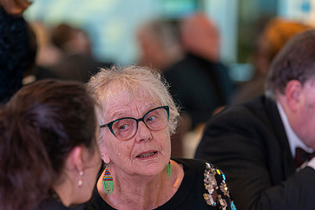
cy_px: 156
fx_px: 1776
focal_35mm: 203
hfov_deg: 10.1
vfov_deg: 6.8
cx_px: 98
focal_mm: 85
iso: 500
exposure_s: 1/160
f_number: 1.4
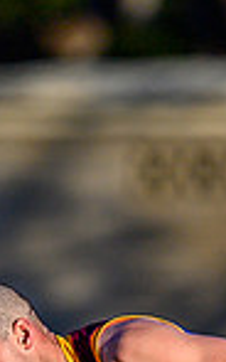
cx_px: 153
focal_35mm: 4115
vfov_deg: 0.5
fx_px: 40513
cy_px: 585
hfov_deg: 0.3
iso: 180
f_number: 4
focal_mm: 500
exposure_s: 1/1600
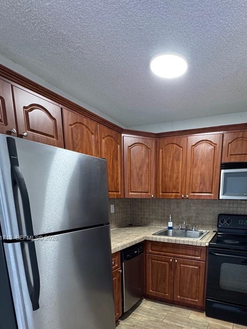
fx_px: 200
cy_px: 239
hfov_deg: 61.7
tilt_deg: -12.1
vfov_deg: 74.5
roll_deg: -0.7
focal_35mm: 21
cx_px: 167
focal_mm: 2.22
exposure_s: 1/60
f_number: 2.2
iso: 400
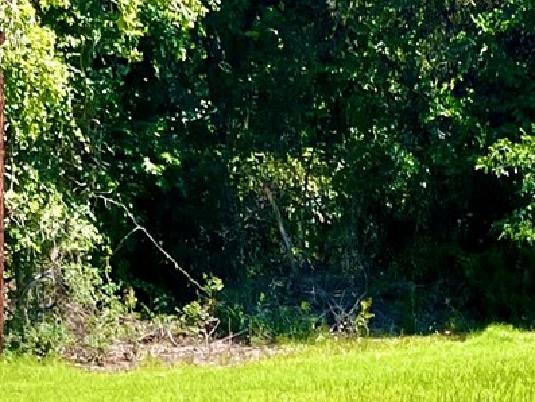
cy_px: 631
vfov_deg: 10.6
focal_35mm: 134
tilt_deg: -12.3
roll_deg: +1.6
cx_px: 372
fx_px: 2072
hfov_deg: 14.7
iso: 50
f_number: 1.6
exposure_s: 1/1862
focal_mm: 5.1
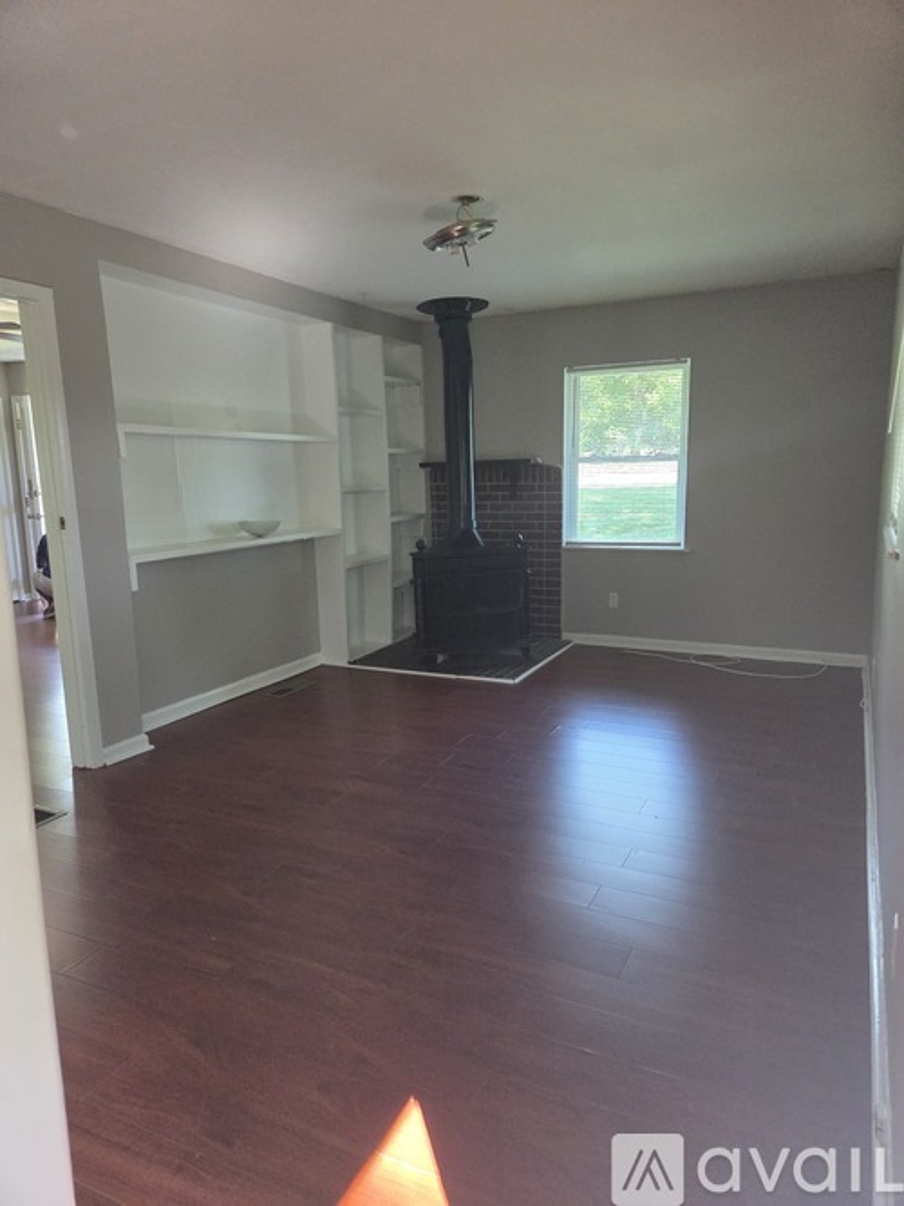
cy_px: 603
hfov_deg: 58.9
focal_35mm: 23
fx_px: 801
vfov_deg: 73.9
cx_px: 452
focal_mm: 5.4
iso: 500
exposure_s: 1/120
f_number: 1.8
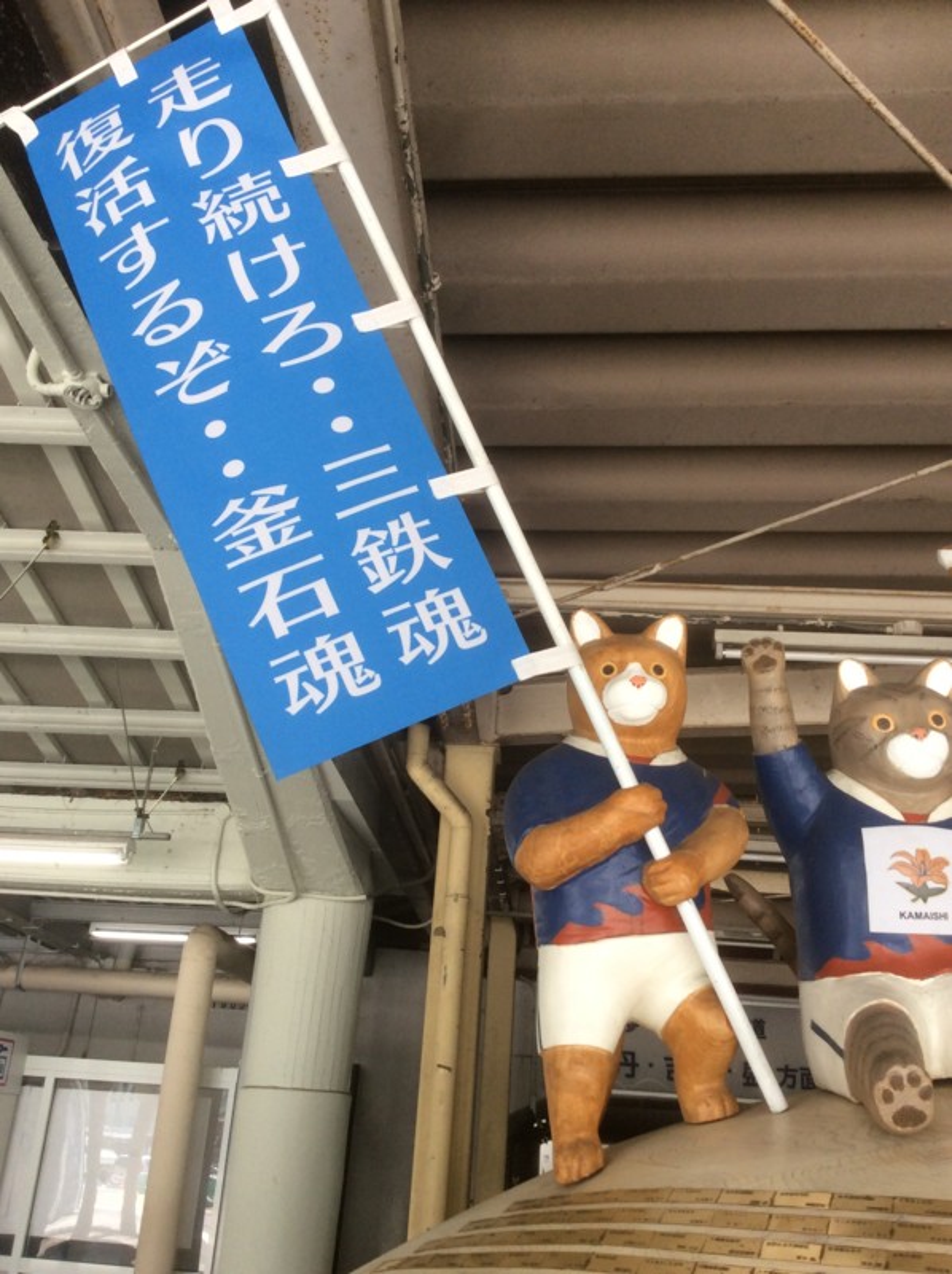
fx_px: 1176
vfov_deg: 56.9
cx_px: 476
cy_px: 637
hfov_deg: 44.1
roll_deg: -4.2
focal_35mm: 32
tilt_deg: +23.3
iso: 50
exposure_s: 1/120
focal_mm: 3.3
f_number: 2.4
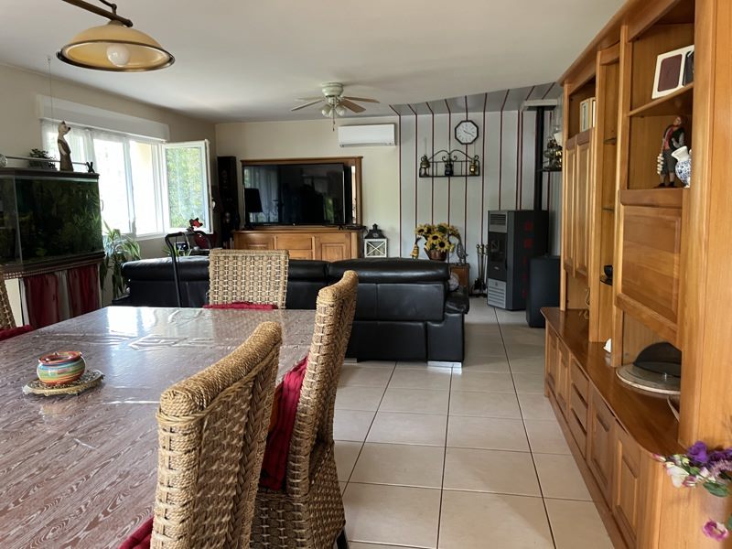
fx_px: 550
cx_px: 366
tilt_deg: -6.4
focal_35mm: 26
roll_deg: +0.1
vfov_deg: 53.1
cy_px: 274
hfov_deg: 67.3
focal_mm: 5.1
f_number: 1.6
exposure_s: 1/60
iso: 200
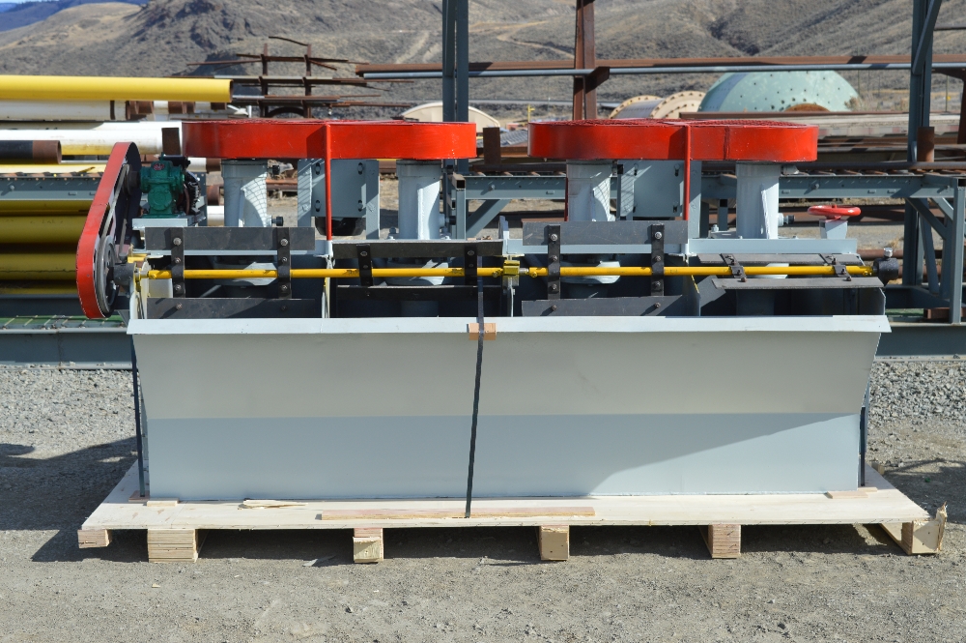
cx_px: 483
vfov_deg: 25.0
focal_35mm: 54
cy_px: 322
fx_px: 1448
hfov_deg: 36.9
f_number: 8
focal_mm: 36
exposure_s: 1/250
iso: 100
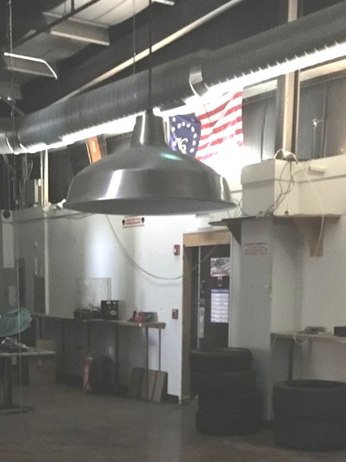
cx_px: 150
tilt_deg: -7.8
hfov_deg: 24.8
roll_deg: +0.0
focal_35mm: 59
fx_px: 787
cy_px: 422
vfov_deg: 31.1
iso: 800
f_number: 2.2
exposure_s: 1/15
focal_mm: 4.15
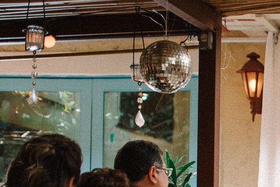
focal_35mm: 149
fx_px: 1159
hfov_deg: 12.5
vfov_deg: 9.1
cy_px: 239
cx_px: 517
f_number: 1.8
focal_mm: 35
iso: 800
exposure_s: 1/500
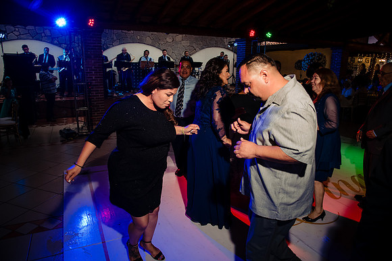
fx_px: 261
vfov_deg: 53.2
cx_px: 196
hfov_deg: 73.7
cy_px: 130
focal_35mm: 24
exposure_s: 1/100
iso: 2000
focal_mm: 24
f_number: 7.1
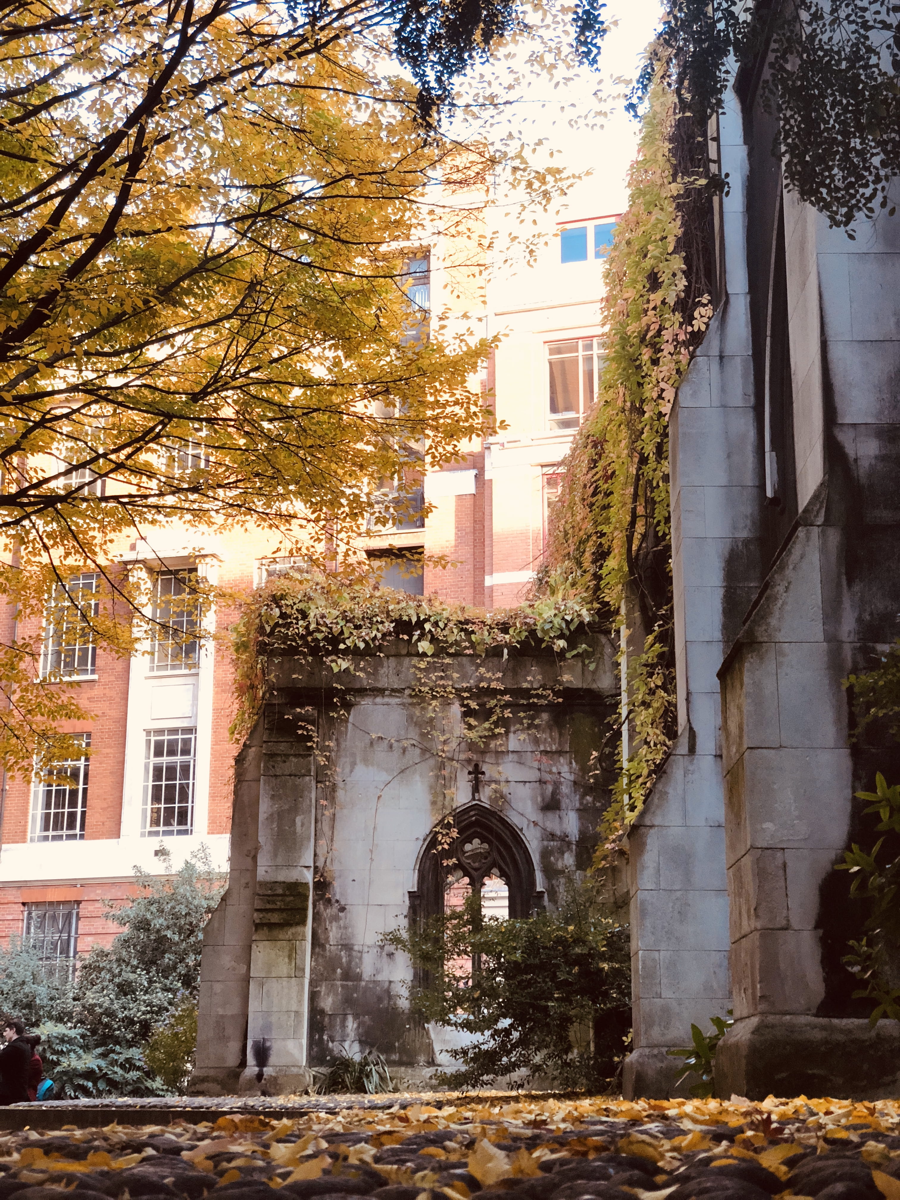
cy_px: 600
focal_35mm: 52
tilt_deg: +15.9
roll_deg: +0.0
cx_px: 450
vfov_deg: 36.8
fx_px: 1803
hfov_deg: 28.0
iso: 80
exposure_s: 1/60
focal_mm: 6
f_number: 2.4
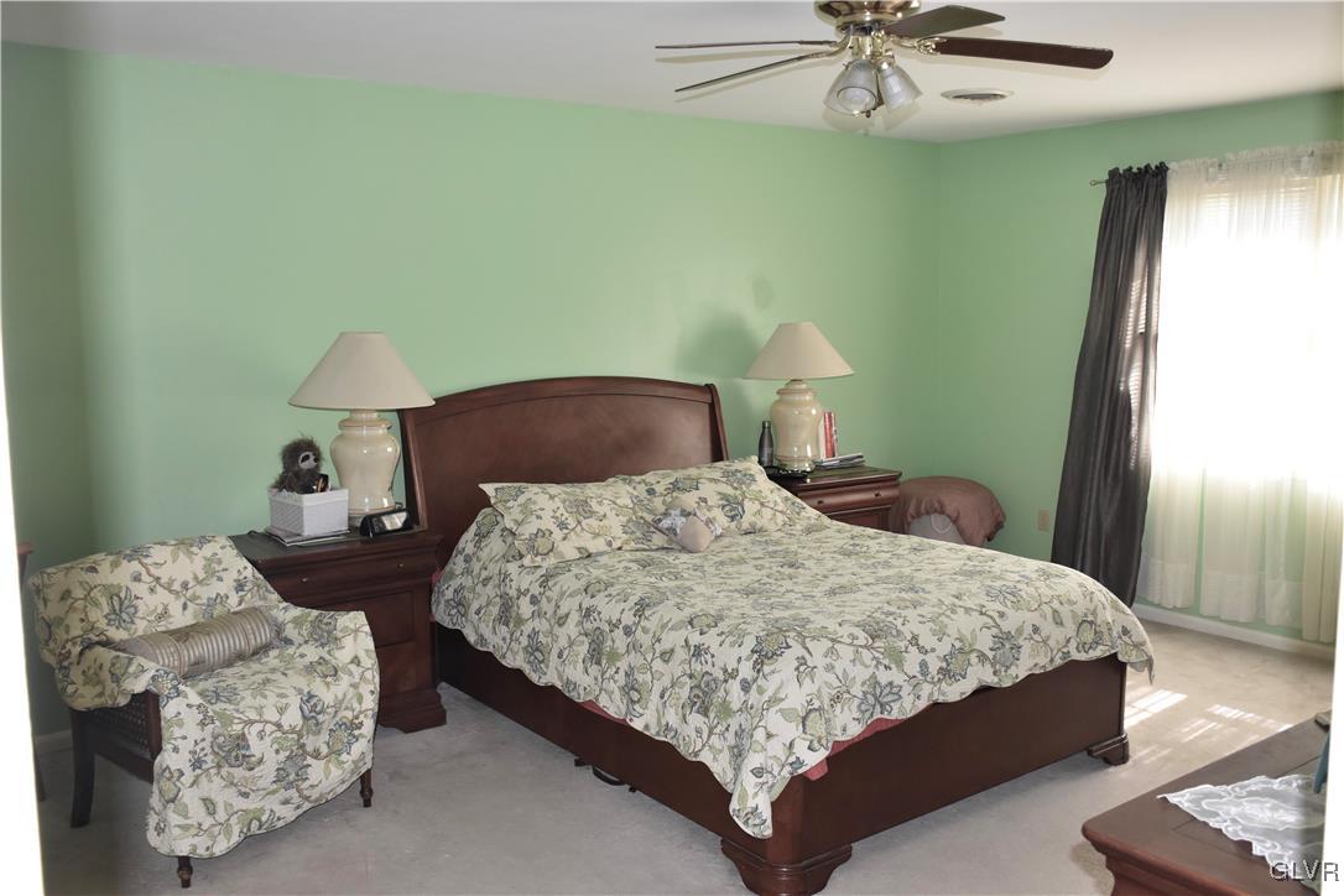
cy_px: 448
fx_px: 1232
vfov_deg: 40.0
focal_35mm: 33
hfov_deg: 57.2
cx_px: 672
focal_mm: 22
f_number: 5
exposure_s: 1/100
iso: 800
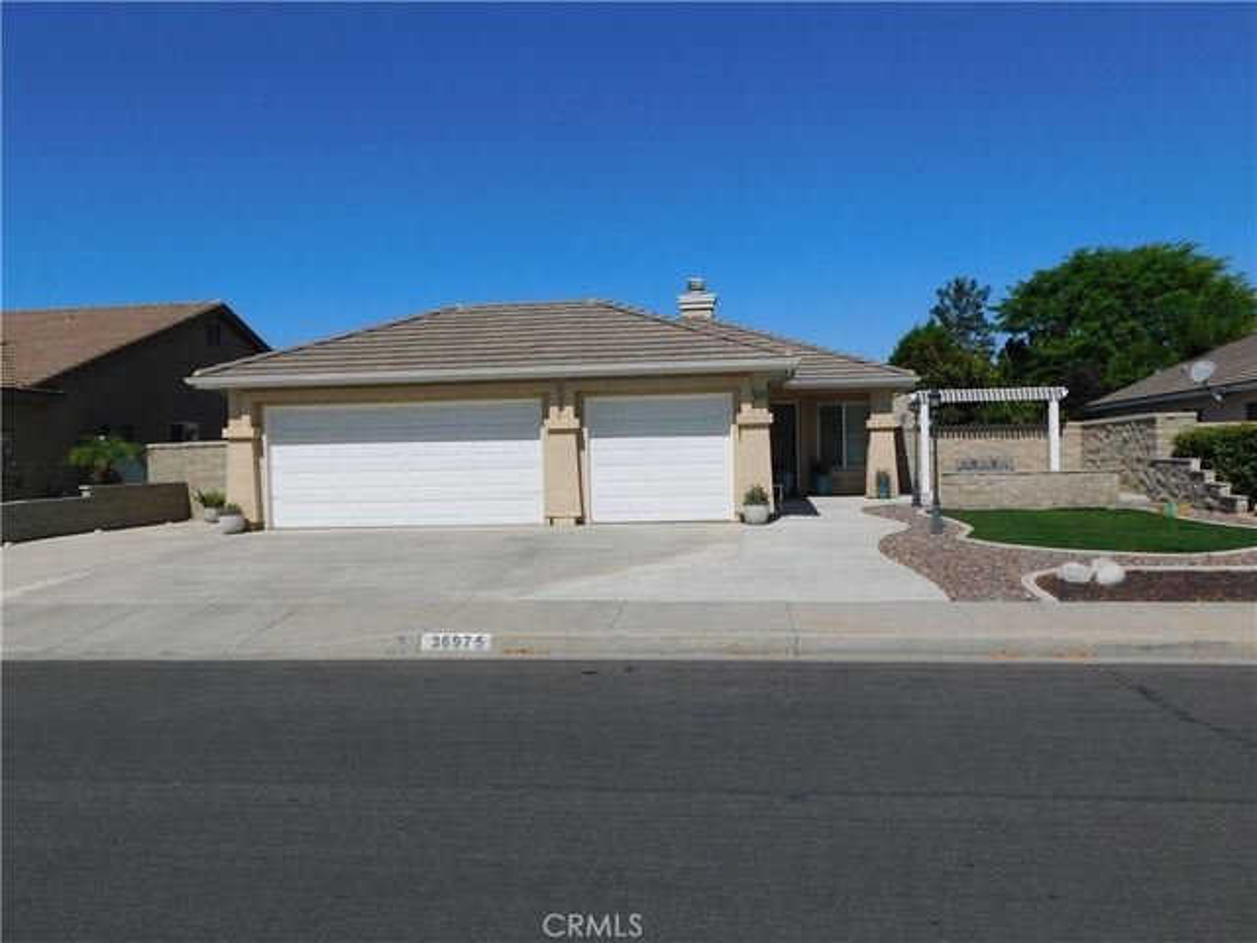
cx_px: 628
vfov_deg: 46.8
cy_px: 472
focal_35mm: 30
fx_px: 1089
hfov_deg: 60.0
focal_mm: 5.3
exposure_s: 1/1000
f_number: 6.4
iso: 125
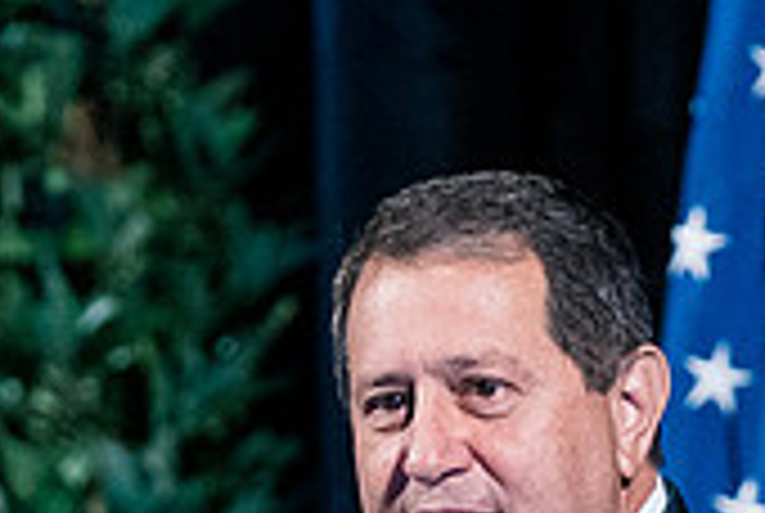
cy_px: 848
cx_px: 266
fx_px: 20223
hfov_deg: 2.2
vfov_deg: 1.5
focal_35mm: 950
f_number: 3.5
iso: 6400
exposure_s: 1/200
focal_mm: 178
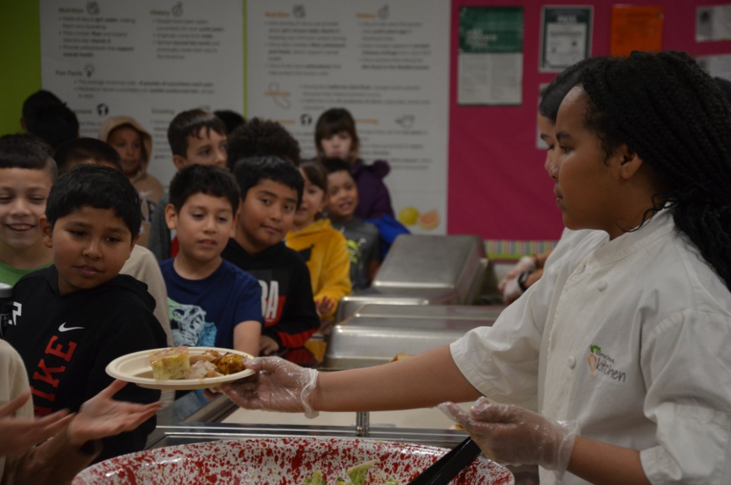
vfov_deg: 13.8
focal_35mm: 99
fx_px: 2006
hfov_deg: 20.7
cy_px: 242
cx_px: 366
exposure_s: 1/60
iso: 640
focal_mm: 66
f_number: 5.3
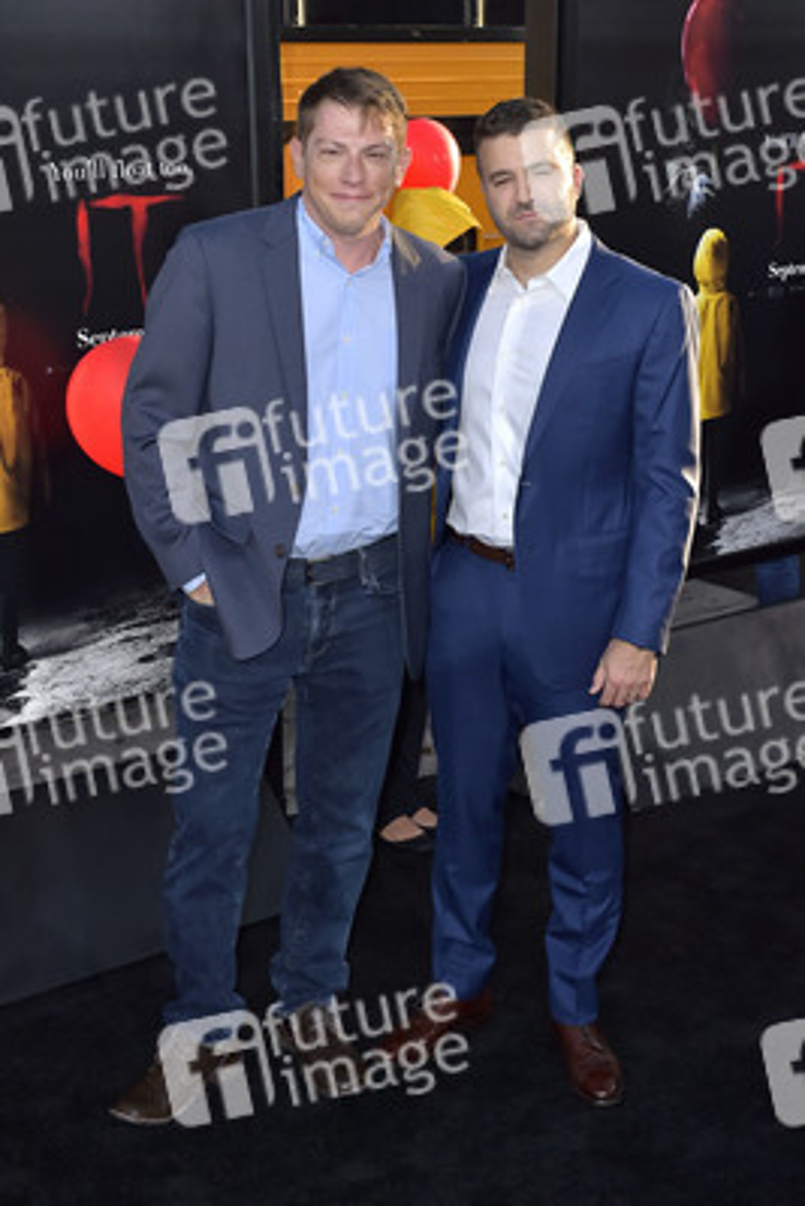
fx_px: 1743
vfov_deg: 38.2
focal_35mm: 52
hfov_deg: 26.0
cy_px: 603
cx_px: 402
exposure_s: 1/250
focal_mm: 52
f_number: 6.3
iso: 500
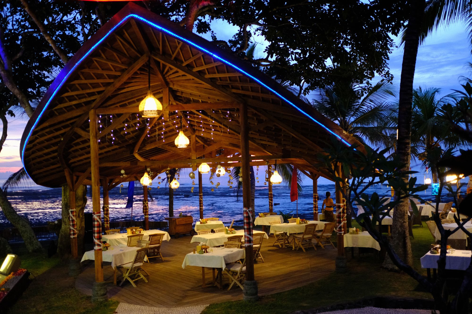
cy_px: 157
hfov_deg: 54.4
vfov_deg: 37.8
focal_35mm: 35
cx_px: 236
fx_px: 459
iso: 2500
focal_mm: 23
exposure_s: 1/60
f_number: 2
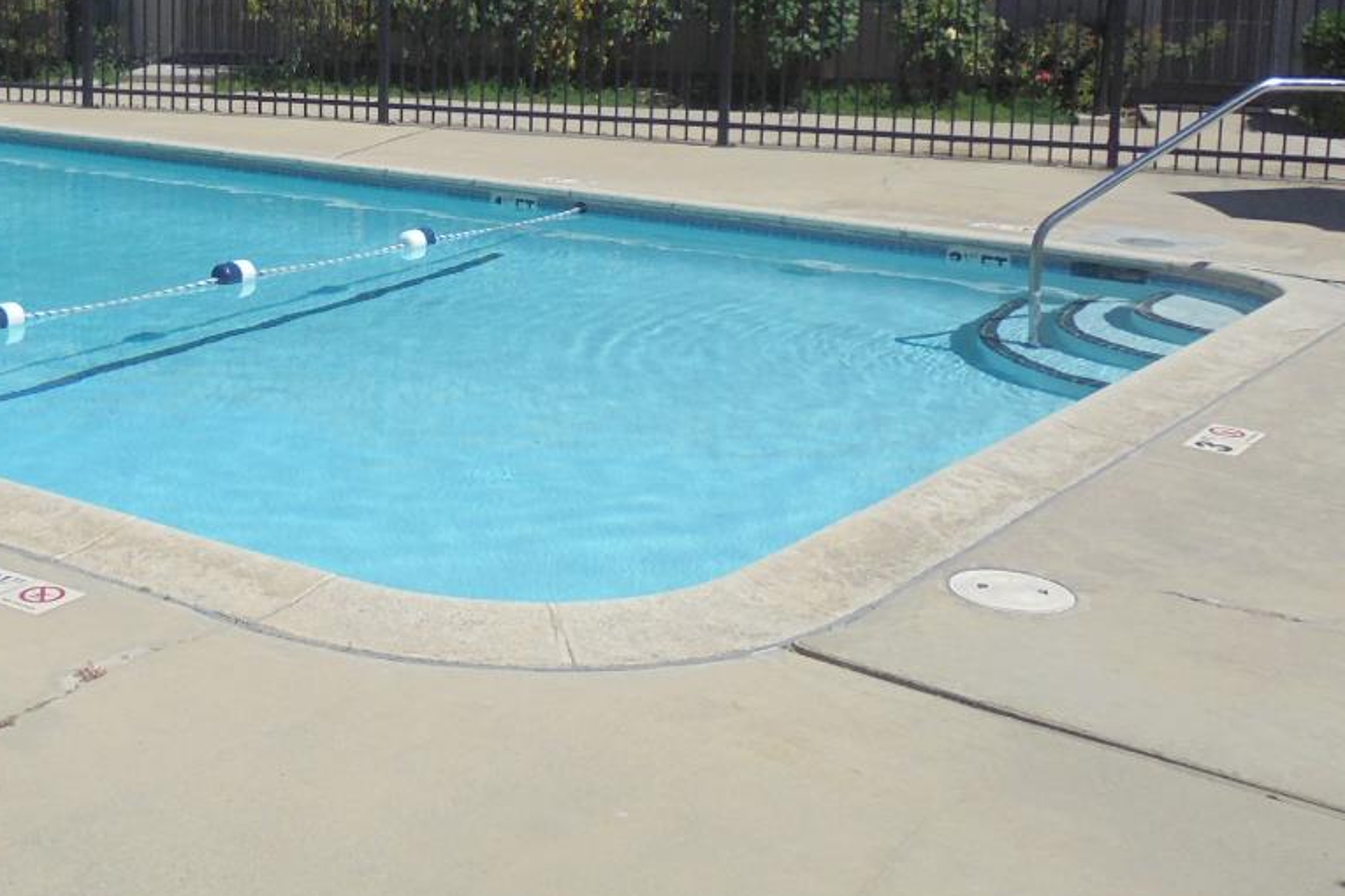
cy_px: 220
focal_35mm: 53
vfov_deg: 25.2
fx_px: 1980
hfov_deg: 36.5
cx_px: 315
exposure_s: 1/160
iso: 100
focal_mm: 4.6
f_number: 11.5
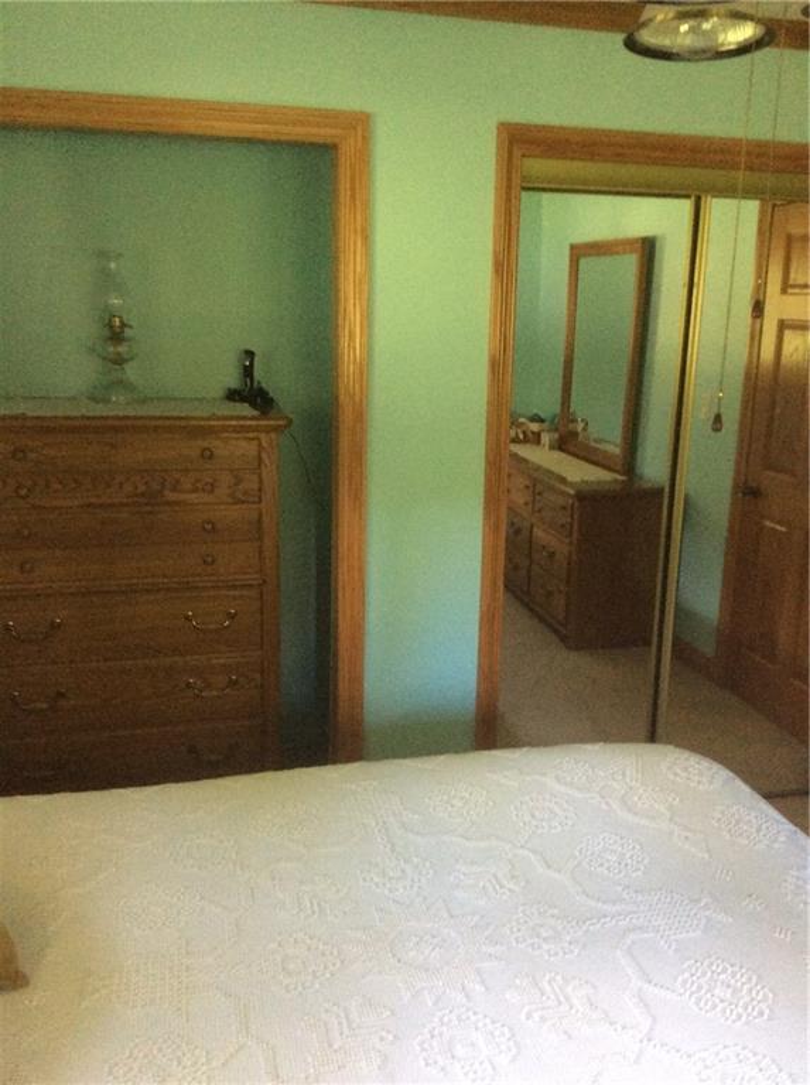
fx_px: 1002
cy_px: 542
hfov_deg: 44.0
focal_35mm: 32
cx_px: 405
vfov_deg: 56.9
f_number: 2.4
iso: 250
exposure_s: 1/24
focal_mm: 3.3
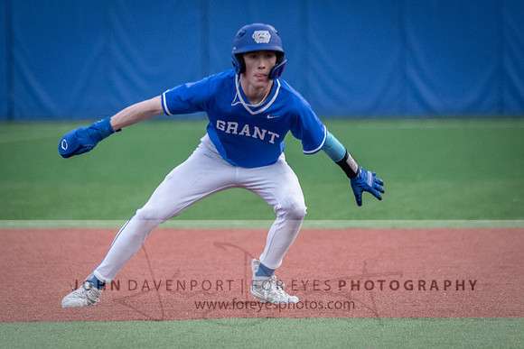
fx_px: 8168
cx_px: 251
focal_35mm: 561
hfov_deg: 3.7
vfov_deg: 2.5
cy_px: 145
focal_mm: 360
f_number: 5.6
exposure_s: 1/1000
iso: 5600
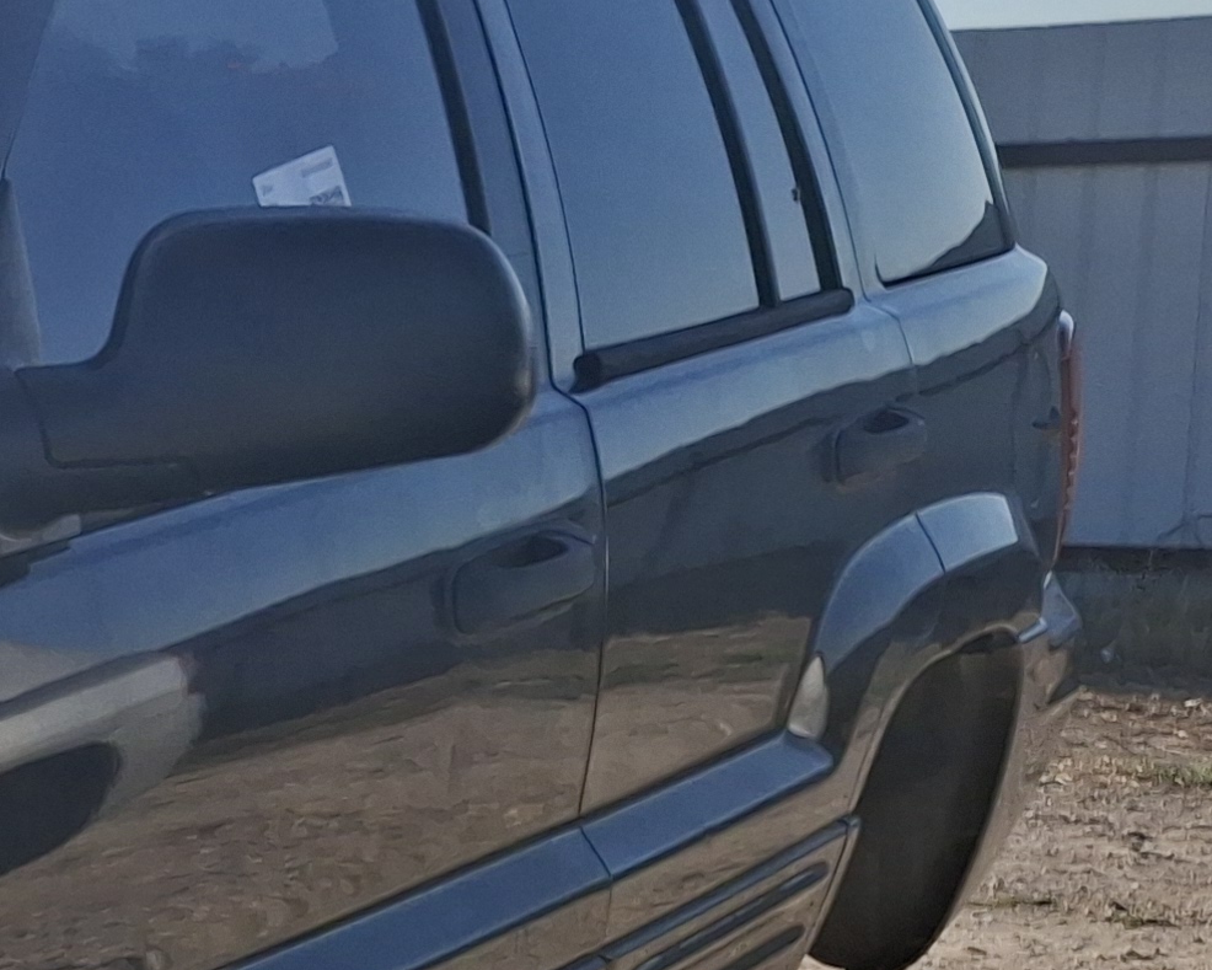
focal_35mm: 101
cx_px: -1170
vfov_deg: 14.9
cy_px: 1055
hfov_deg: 15.4
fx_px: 3623
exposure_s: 1/3922
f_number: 1.8
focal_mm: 4.69
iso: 32
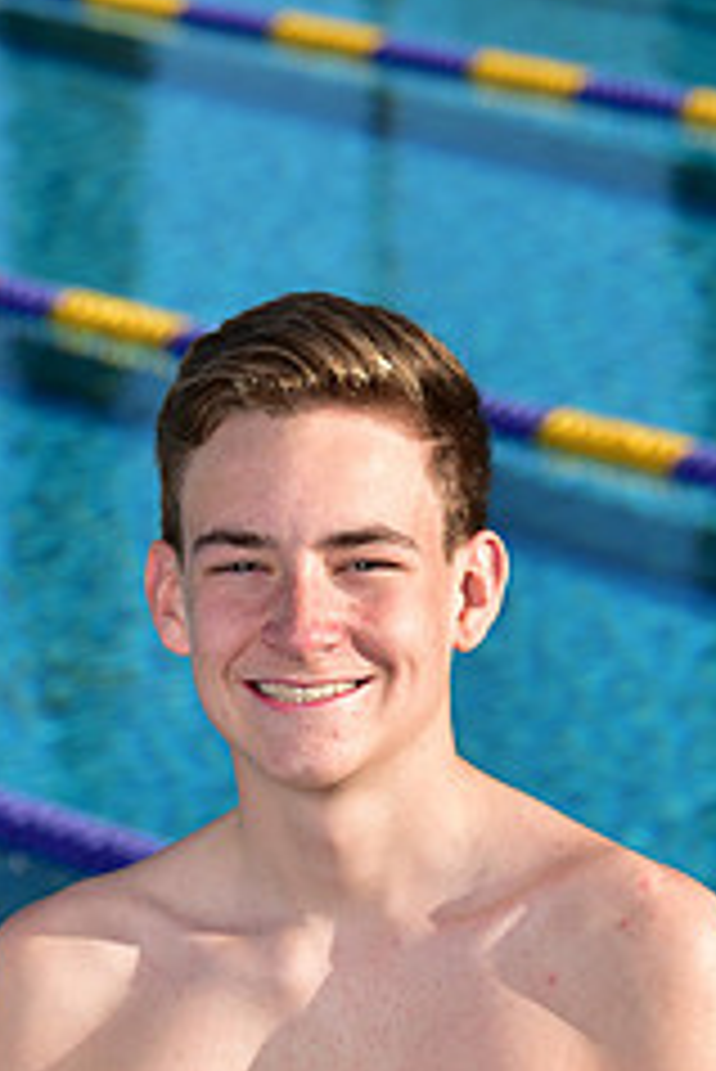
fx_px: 7983
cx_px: 376
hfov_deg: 5.1
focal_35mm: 268
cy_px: 1269
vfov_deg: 7.6
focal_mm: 110
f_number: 6.3
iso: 64
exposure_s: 1/250
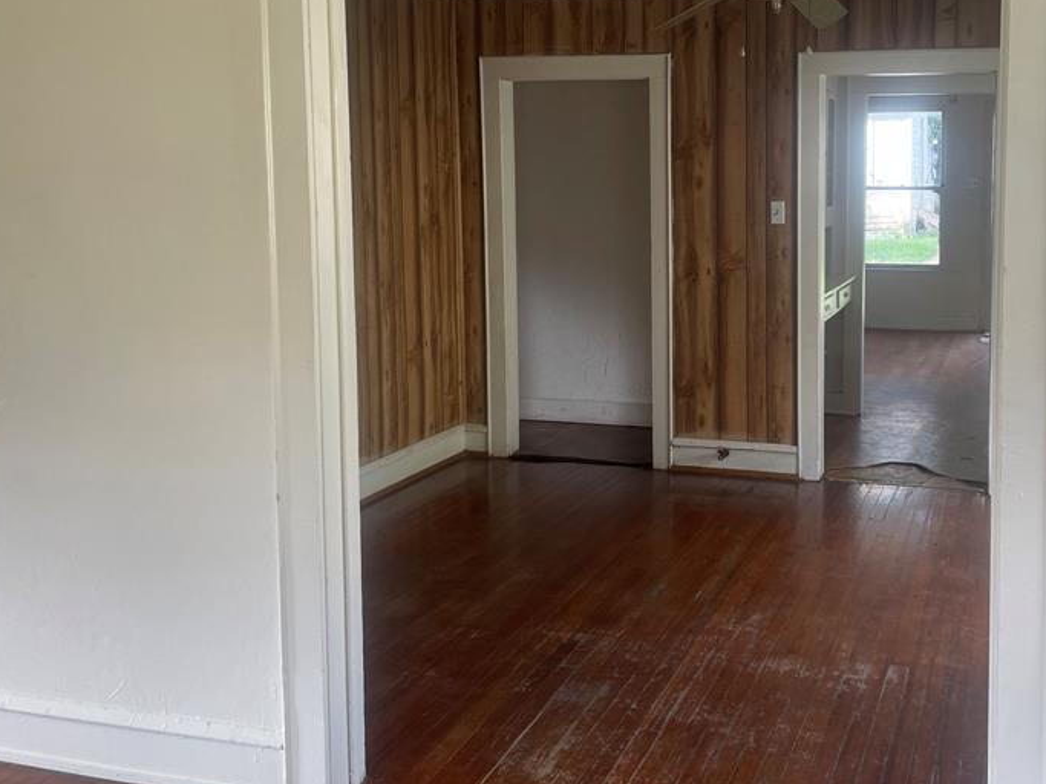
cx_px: 668
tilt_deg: -5.7
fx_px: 1178
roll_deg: +0.0
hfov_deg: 47.3
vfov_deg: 36.6
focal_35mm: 39
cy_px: 285
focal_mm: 4.2
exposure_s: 1/121
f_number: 1.6
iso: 64
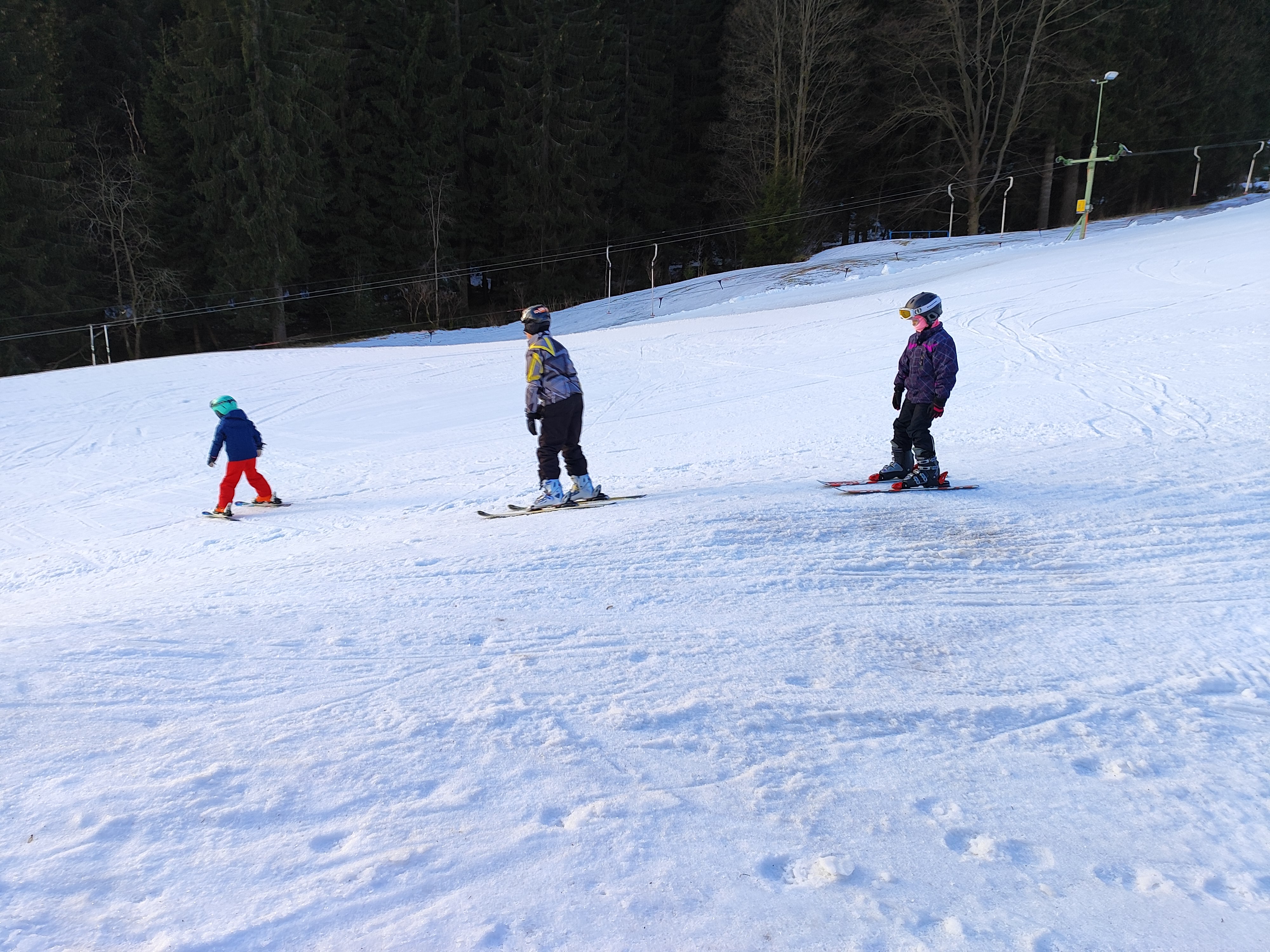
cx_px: 635
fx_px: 881
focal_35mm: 24
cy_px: 476
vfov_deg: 56.8
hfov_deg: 71.6
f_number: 1.89
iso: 50
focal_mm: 5.89
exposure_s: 1/153
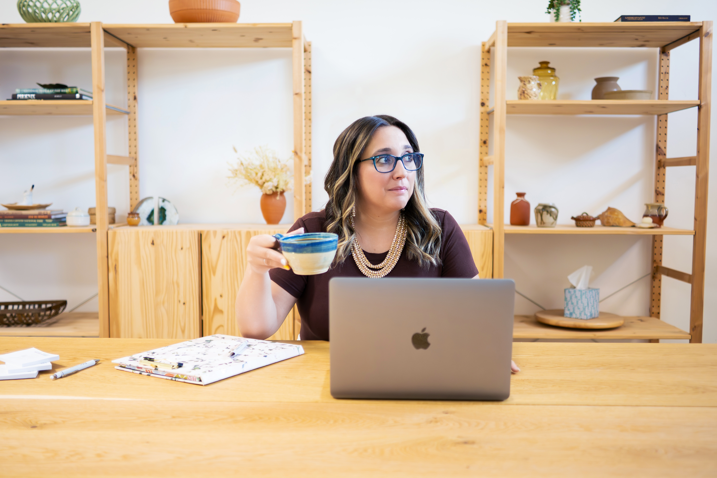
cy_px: 239
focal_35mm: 36
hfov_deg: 53.1
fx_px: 717
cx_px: 358
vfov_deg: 36.9
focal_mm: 24
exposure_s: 1/125
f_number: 1.7
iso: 360
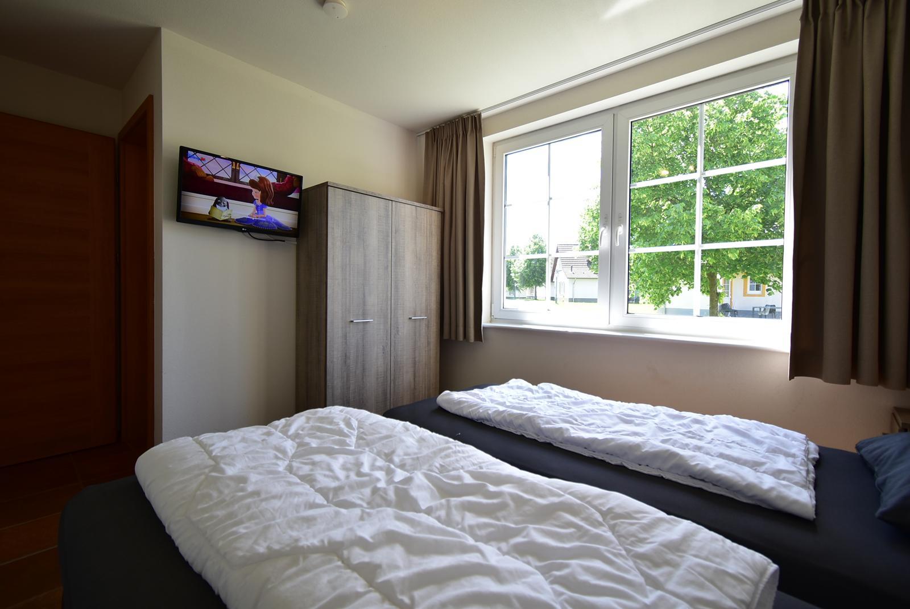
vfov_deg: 77.4
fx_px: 380
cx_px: 455
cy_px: 304
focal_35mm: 15
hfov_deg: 100.3
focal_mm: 10
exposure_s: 1/40
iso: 100
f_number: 4.5
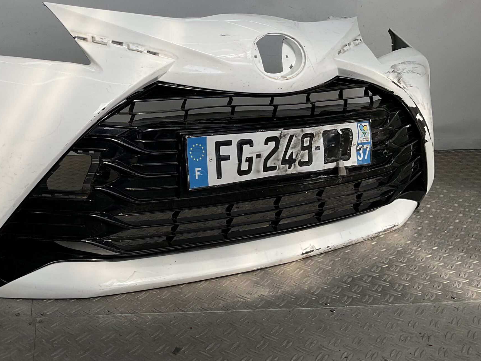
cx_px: 126
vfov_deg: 33.1
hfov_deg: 42.6
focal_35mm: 43
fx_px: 597
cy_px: 103
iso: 16
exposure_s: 1/1055
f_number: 1.8
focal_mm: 3
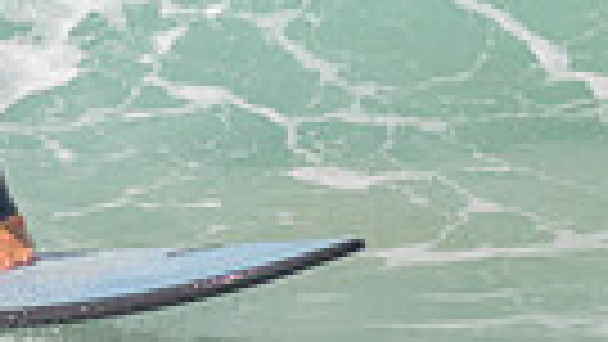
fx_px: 58082
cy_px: -178
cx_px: 86
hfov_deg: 0.6
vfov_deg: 0.3
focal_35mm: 3602
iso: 720
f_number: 11
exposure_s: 1/2000
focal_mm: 800
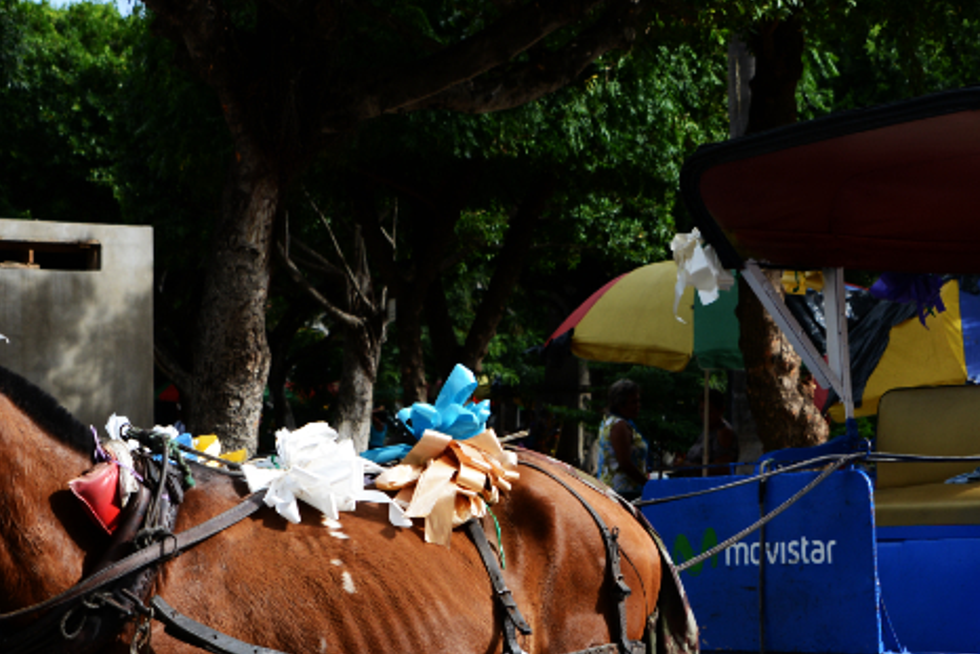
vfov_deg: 13.2
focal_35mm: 103
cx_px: 442
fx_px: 2805
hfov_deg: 19.8
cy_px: 552
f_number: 5.6
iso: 250
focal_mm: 48
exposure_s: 1/640
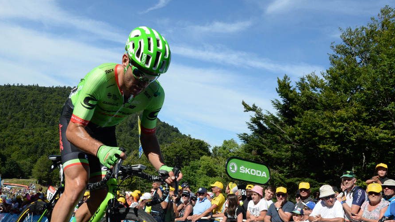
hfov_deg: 45.2
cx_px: 156
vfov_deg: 26.3
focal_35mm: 45
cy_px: 154
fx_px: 471
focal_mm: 32
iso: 1000
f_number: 16
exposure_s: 1/500
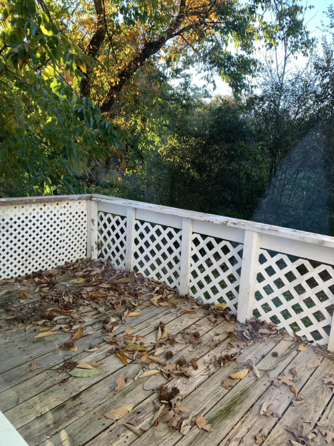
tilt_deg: -15.0
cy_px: 223
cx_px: 167
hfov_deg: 53.0
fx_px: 335
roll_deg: -2.6
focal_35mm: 26
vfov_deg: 67.3
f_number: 1.8
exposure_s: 1/122
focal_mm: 4.25
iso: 50
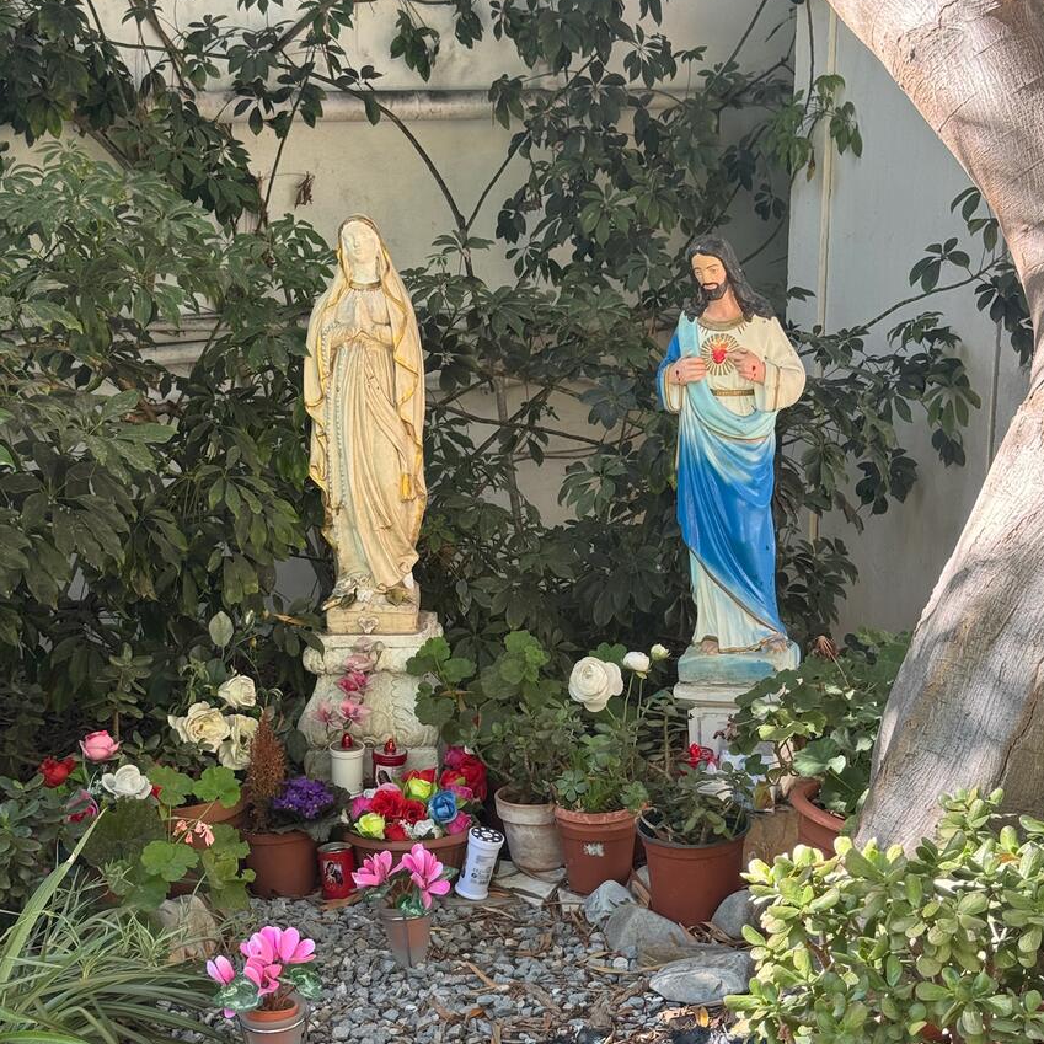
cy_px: 681
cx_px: 532
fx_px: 2047
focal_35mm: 60
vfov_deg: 28.5
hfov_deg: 28.6
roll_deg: +0.6
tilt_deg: -15.6
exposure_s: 1/172
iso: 64
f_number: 1.78
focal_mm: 6.76
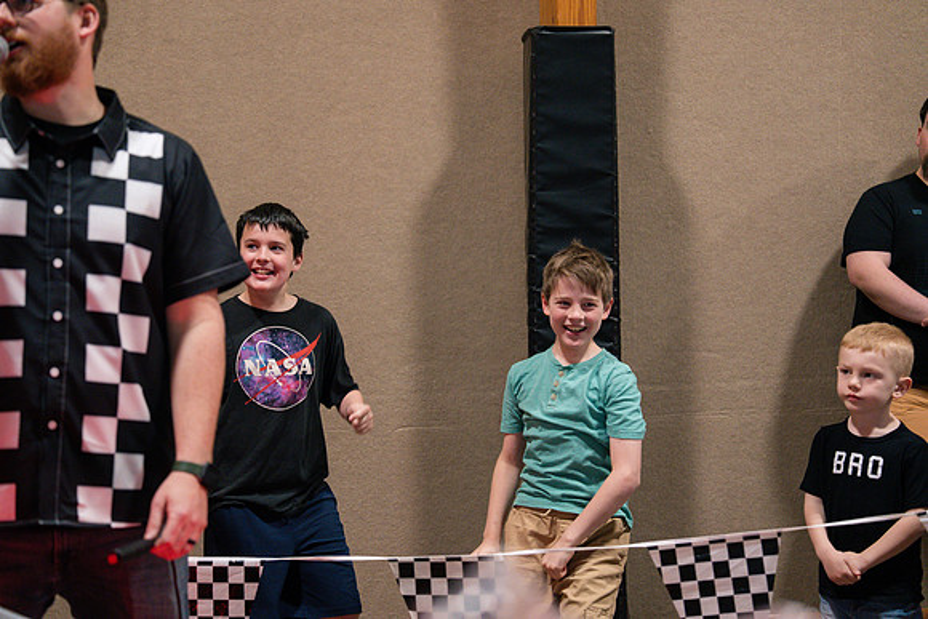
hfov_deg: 28.8
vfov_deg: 19.5
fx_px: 1805
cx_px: 464
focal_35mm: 70
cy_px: 310
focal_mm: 70
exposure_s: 1/320
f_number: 2.8
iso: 2500
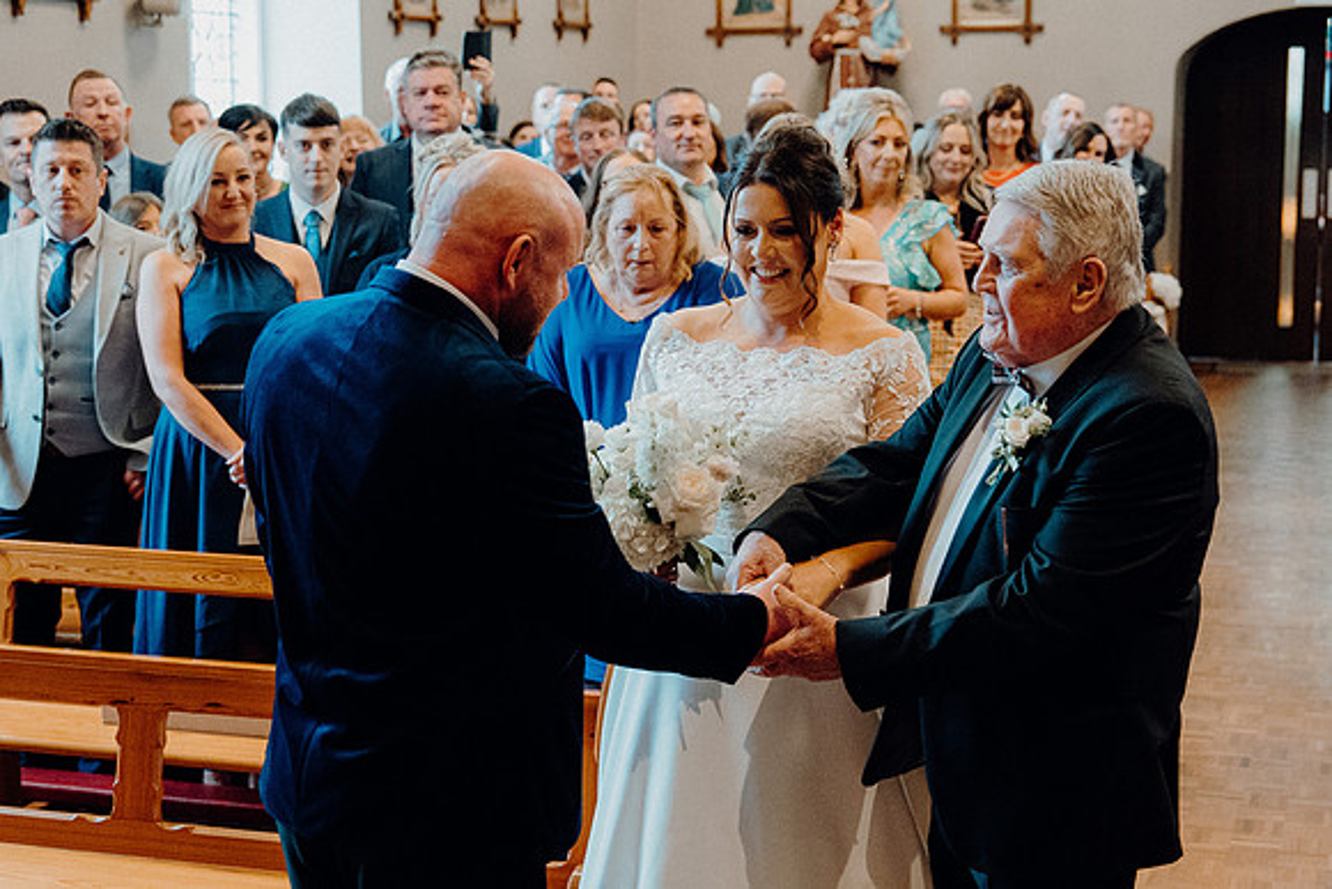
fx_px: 2331
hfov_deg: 31.9
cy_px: 444
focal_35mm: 63
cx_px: 666
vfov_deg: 21.6
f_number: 3.2
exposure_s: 1/160
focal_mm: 42
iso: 4000
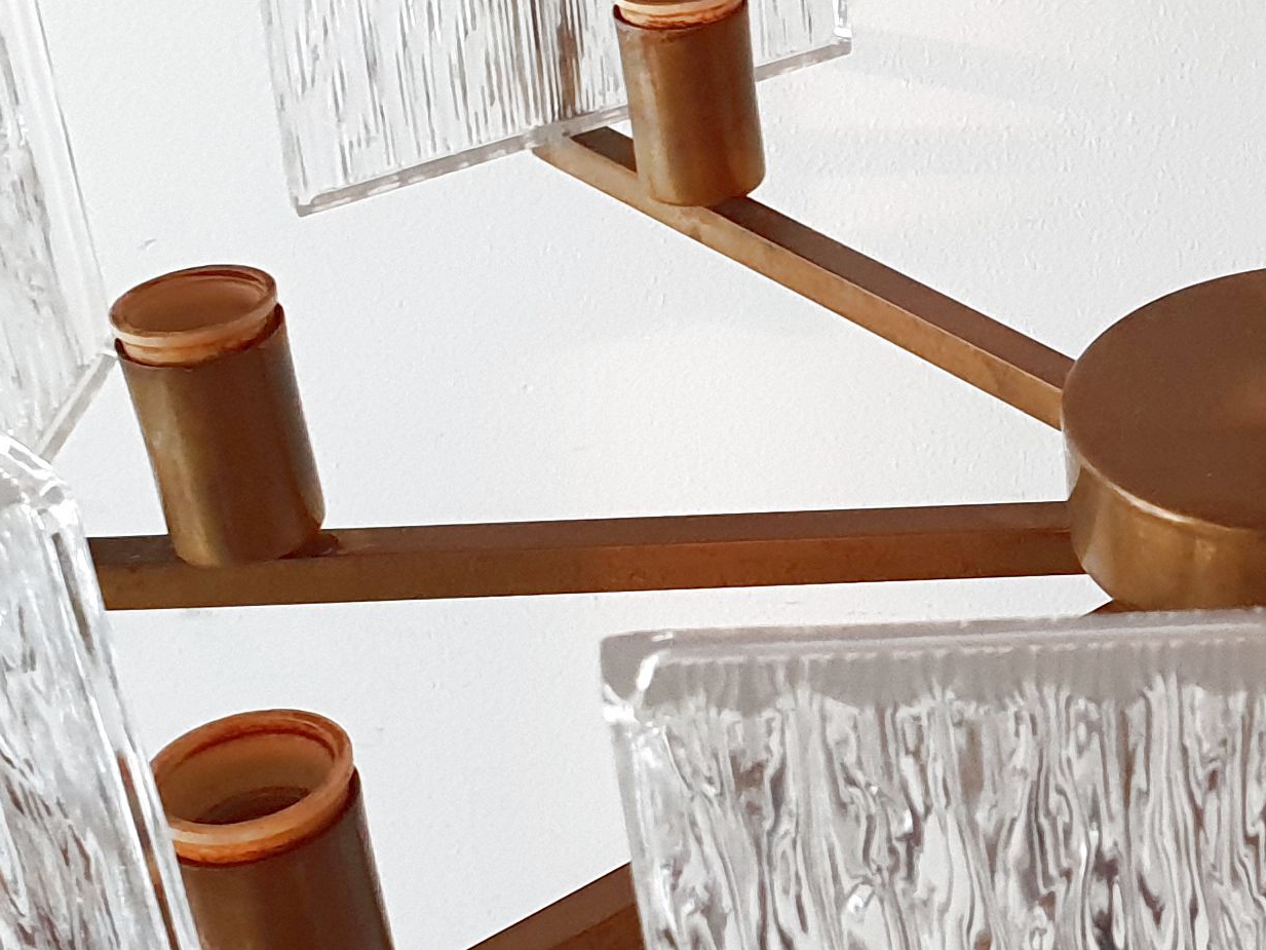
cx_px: 1234
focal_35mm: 85
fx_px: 3109
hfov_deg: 22.2
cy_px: 346
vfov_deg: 17.3
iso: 320
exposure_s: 1/33
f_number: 2.4
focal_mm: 4.3
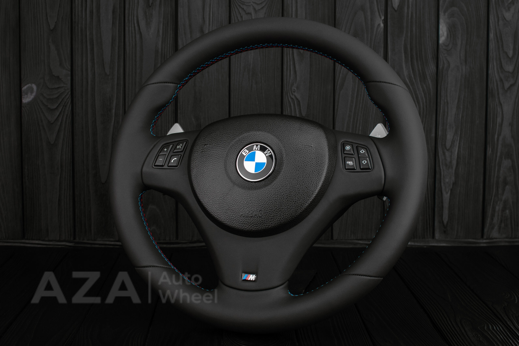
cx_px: 260
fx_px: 757
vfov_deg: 25.8
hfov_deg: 37.8
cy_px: 173
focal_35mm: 52
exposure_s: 1/125
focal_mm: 35
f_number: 6.3
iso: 500
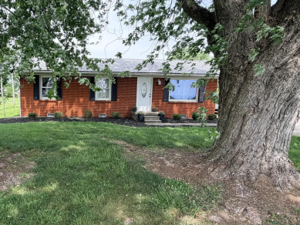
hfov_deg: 69.1
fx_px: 208
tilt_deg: -7.0
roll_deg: -0.9
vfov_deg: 56.8
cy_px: 120
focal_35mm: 24
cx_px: 95
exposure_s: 1/502
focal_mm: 2.22
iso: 50
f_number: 2.2
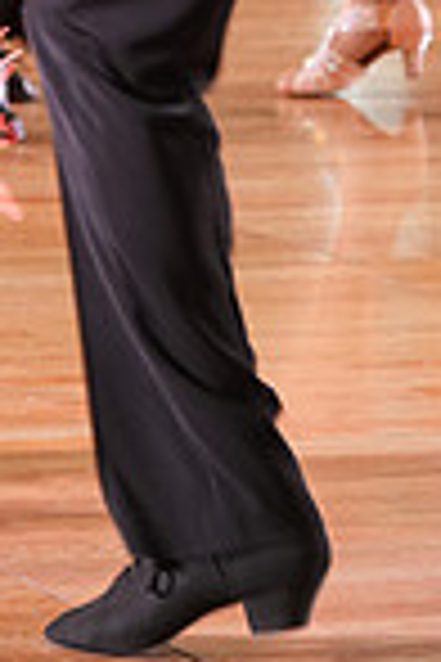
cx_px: -74
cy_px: -428
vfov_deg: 4.7
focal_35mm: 439
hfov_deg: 3.1
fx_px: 8066
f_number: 4
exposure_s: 1/60
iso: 640
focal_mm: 111
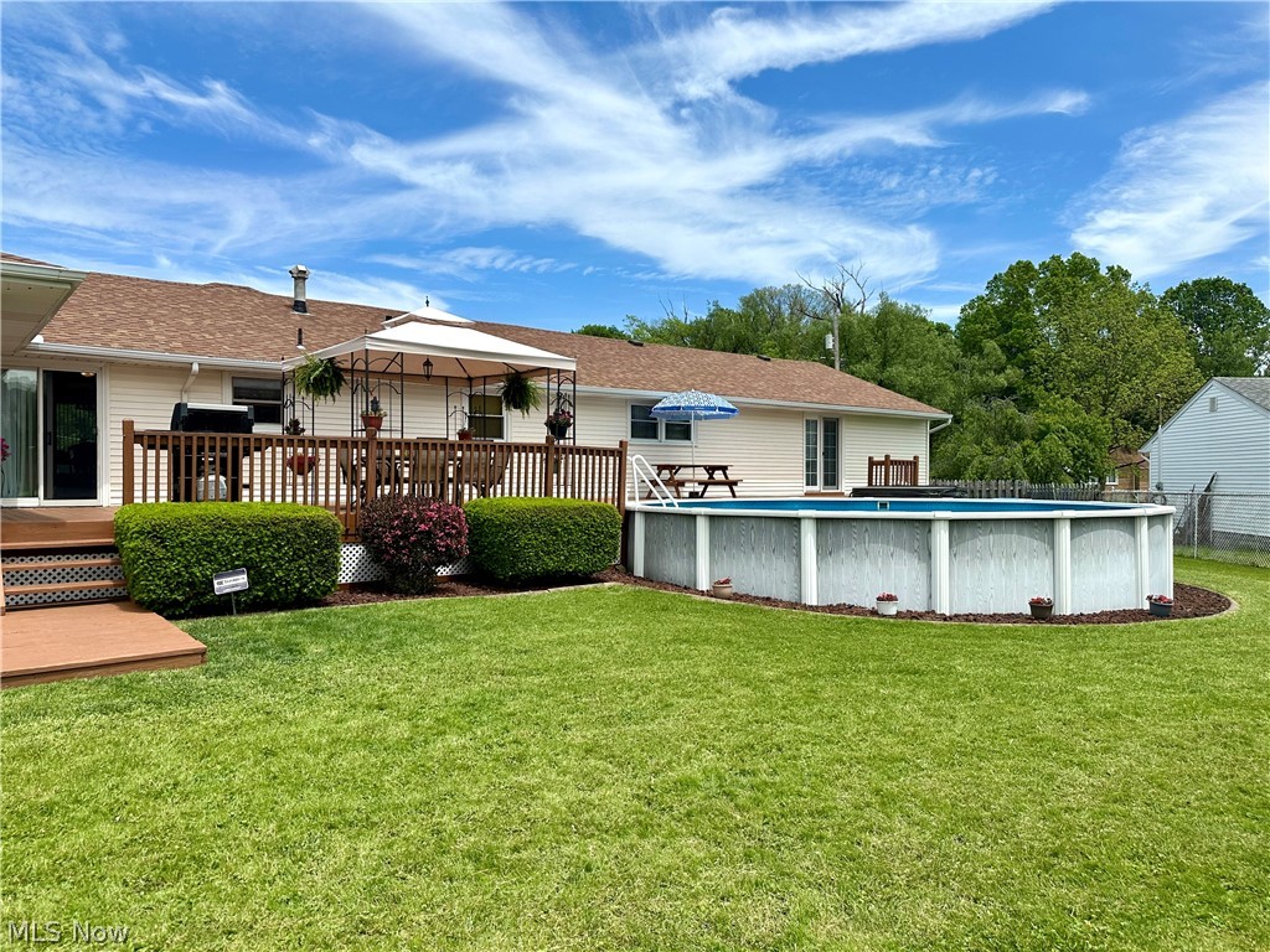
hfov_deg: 71.6
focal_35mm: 24
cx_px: 635
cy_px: 476
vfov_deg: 56.8
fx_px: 881
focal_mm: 6.86
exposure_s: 1/4800
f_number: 1.8
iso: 80
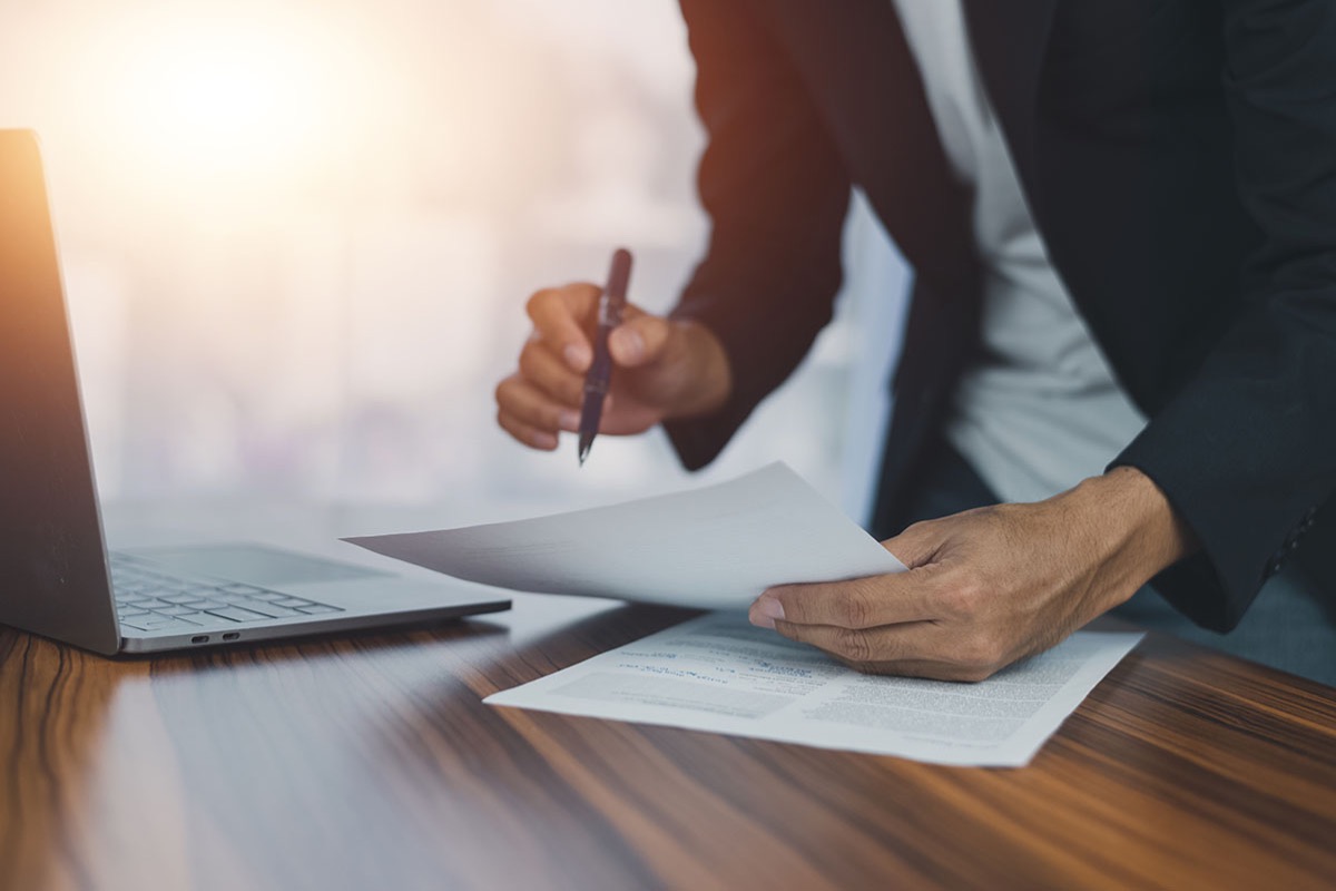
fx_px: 1855
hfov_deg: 39.6
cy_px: 446
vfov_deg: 27.0
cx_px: 668
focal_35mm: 50
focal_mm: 50
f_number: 2.8
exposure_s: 1/250
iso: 200
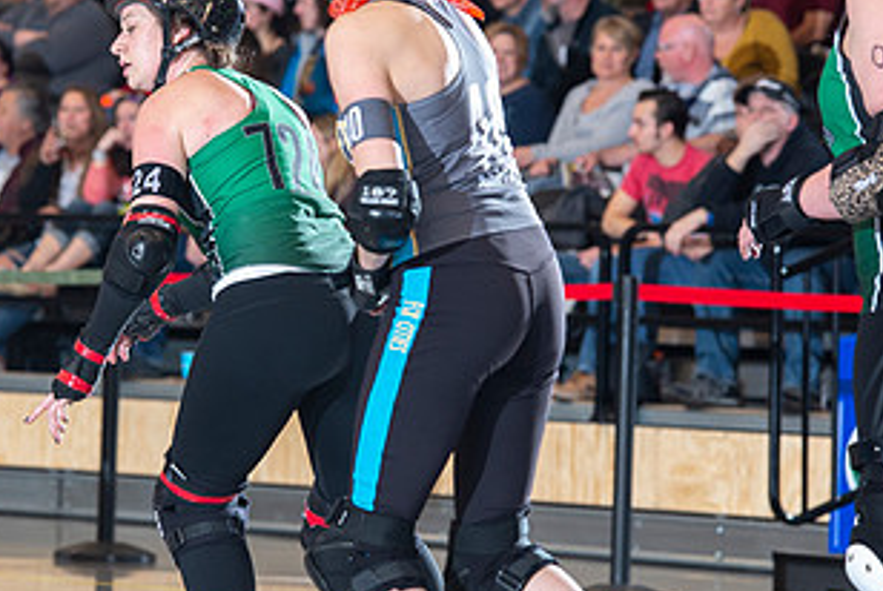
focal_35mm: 301
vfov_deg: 4.6
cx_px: 307
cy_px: 314
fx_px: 7390
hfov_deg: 6.8
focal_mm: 160
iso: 640
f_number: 5.6
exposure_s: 1/160
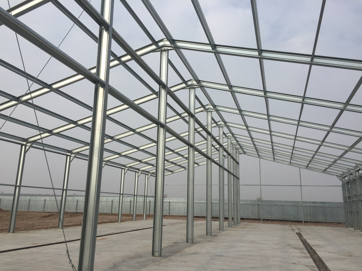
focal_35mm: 29
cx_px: 181
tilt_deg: +11.7
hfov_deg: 61.7
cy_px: 136
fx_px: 303
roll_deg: -1.7
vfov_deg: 48.2
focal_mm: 4.15
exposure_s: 1/2083
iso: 32
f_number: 2.2
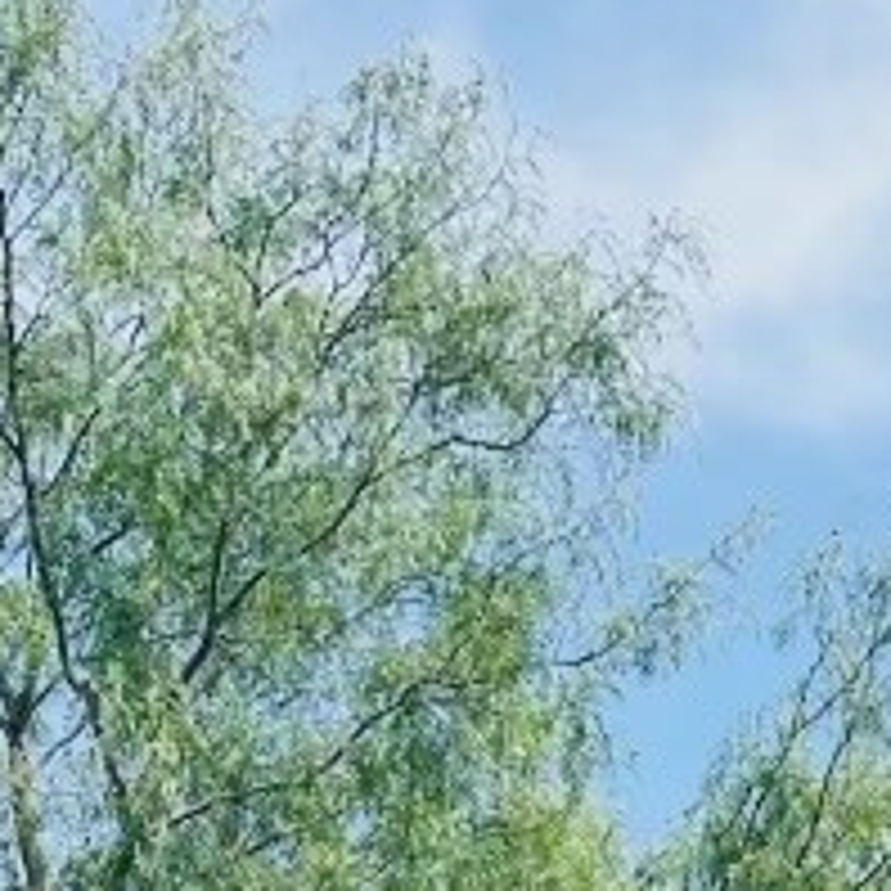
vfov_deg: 13.2
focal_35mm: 119
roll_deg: +0.0
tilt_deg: +14.5
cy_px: 1602
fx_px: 3465
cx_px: 126
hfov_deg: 14.5
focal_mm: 5.7
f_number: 1.5
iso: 50
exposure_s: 1/2695
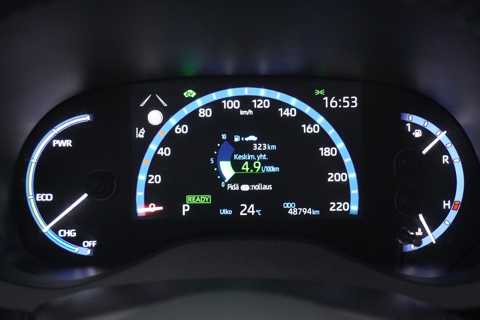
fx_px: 600
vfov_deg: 29.9
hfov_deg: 43.6
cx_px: 240
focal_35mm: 45
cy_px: 160
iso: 6400
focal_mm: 30
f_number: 5.6
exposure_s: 1/15
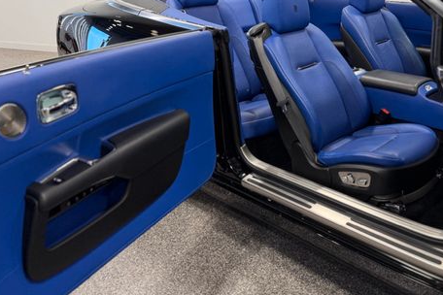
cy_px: 124
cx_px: 290
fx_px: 431
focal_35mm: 35
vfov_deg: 37.8
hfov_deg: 53.5
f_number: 1.78
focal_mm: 6.76
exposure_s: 1/254
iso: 64
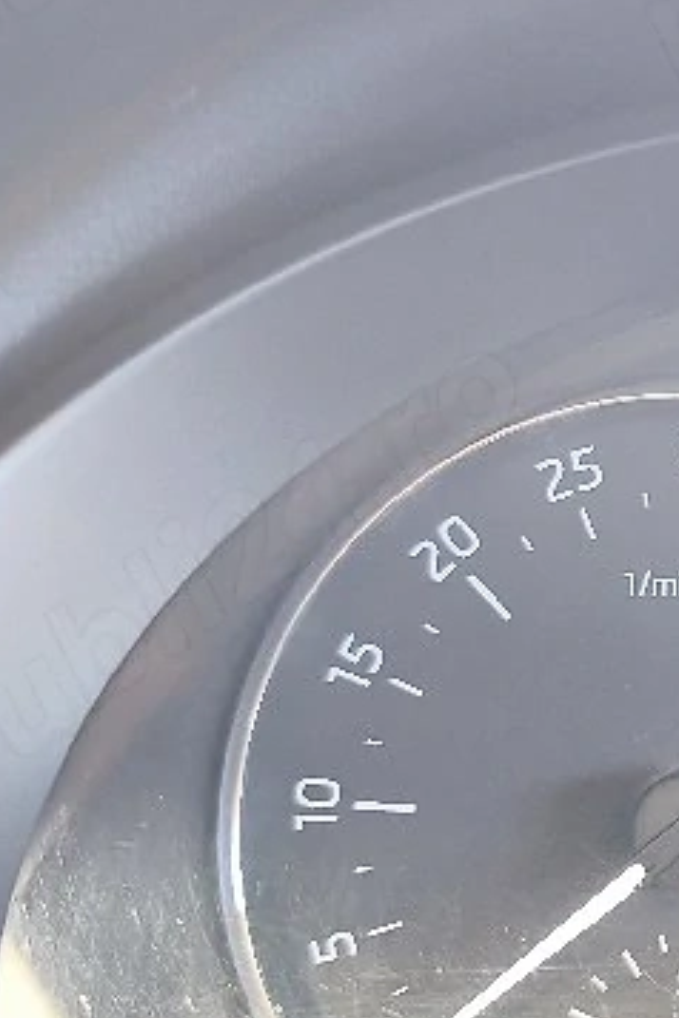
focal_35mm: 67
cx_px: 1138
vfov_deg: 30.0
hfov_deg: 17.4
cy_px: 602
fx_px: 1895
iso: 2500
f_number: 1.65
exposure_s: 1/16.7
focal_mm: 6.18
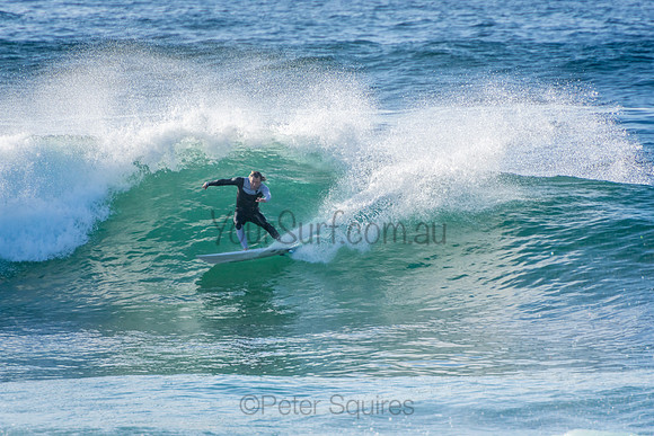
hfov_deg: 3.4
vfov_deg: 2.3
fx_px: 10902
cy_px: 218
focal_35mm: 600
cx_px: 327
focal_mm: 400
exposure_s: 1/2000
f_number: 5.6
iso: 320
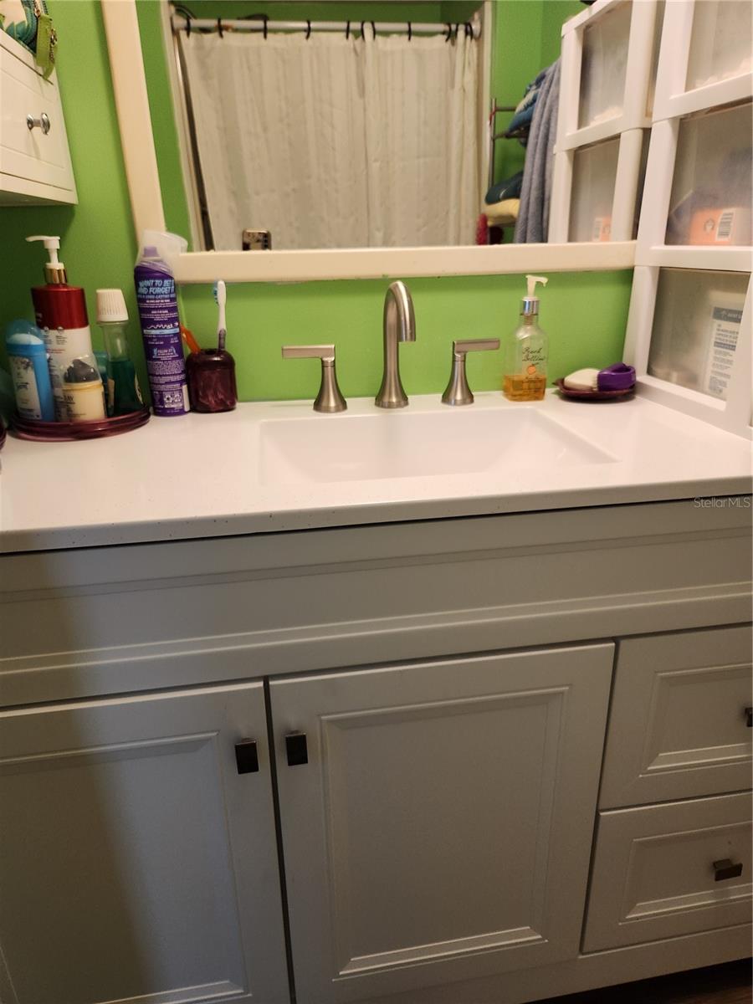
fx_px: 667
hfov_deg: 58.9
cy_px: 502
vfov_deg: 73.9
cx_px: 376
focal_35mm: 23
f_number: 1.8
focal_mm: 5.4
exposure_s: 1/120
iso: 400
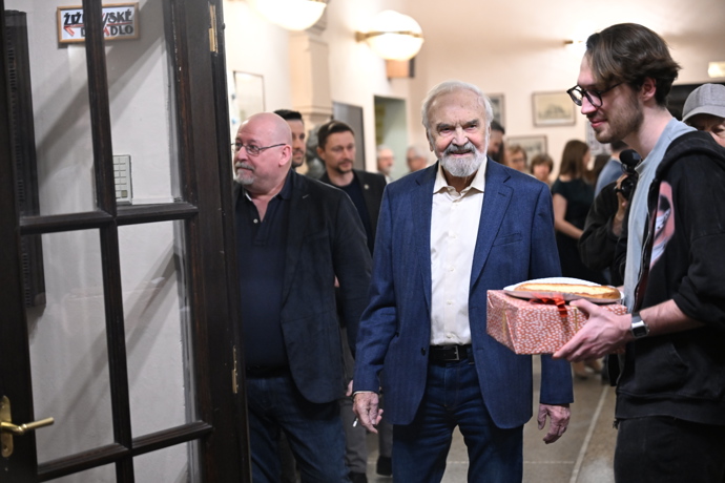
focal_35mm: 70
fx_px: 1410
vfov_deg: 19.5
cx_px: 362
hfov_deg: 28.8
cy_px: 242
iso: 4000
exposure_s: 1/125
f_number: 2.8
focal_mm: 70
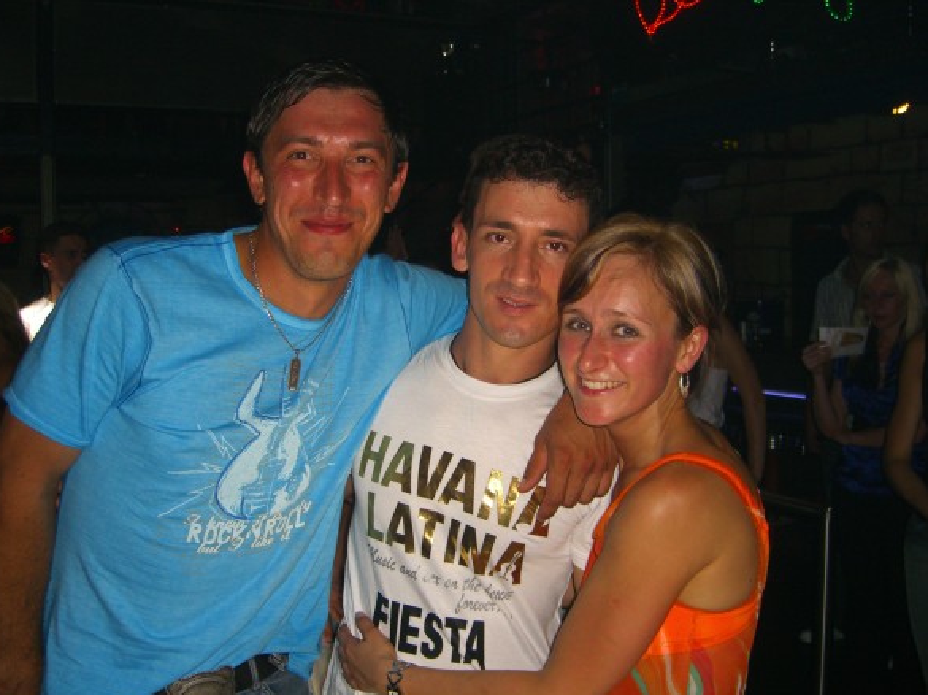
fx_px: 1045
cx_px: 455
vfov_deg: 36.8
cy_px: 355
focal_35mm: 39
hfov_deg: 47.9
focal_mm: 7.9
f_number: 2.8
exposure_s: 1/60
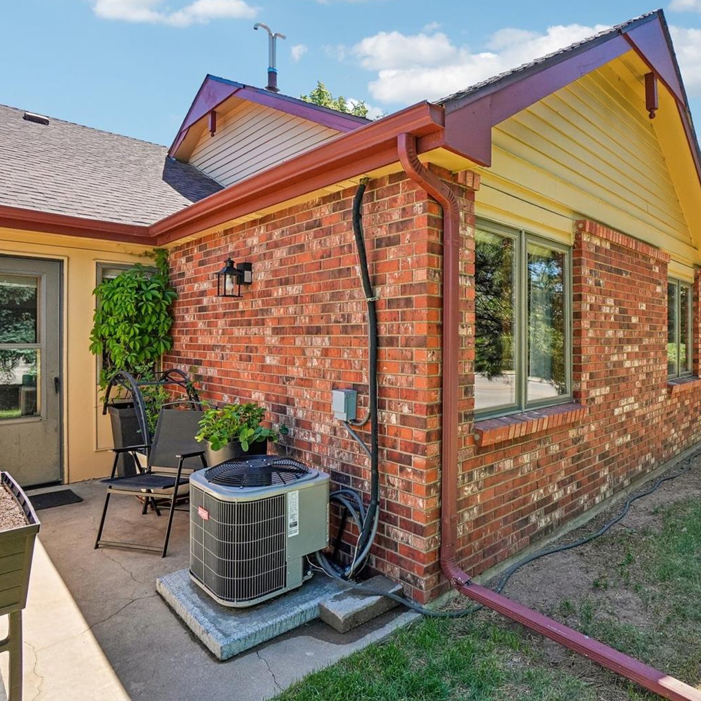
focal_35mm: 20
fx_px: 458
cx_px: 434
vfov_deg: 74.8
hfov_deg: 73.7
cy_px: 342
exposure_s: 1/160
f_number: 8
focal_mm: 10
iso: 400
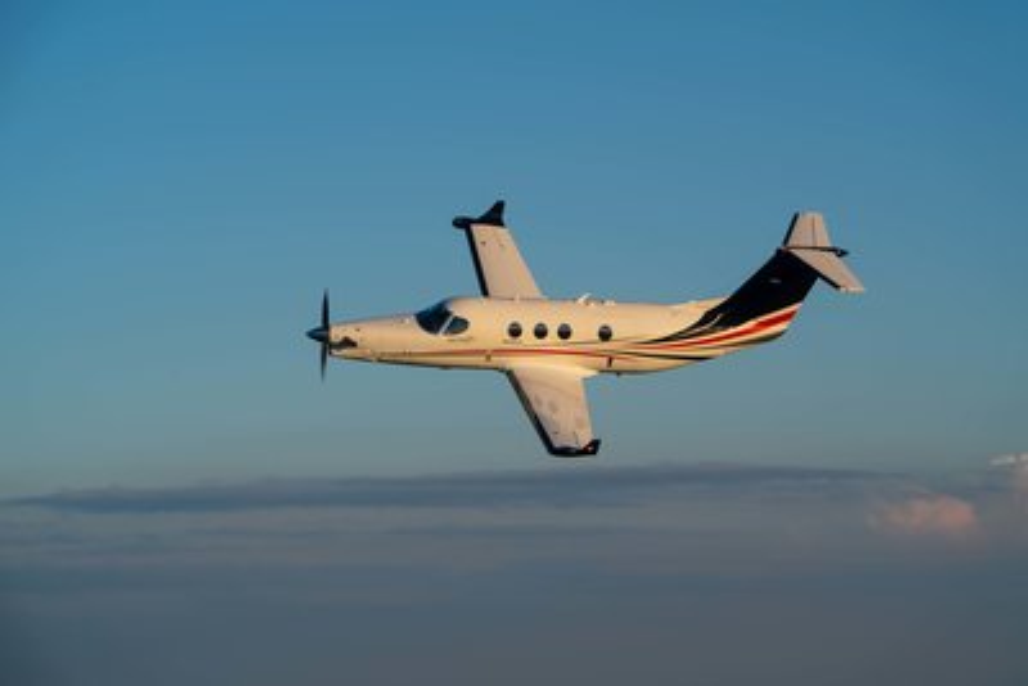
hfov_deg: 14.3
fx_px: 4085
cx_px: 514
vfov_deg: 9.6
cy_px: 343
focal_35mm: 143
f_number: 10
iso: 80
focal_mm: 143
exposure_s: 1/125
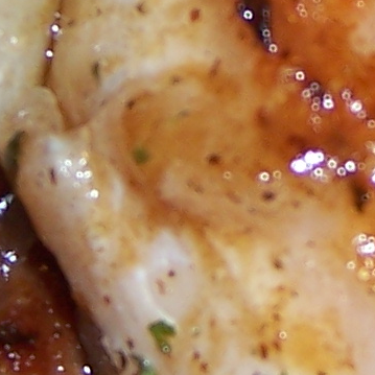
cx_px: 381
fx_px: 2292
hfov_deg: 9.3
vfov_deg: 9.1
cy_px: -173
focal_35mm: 187
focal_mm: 5.5
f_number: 2.8
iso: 80
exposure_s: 1/60
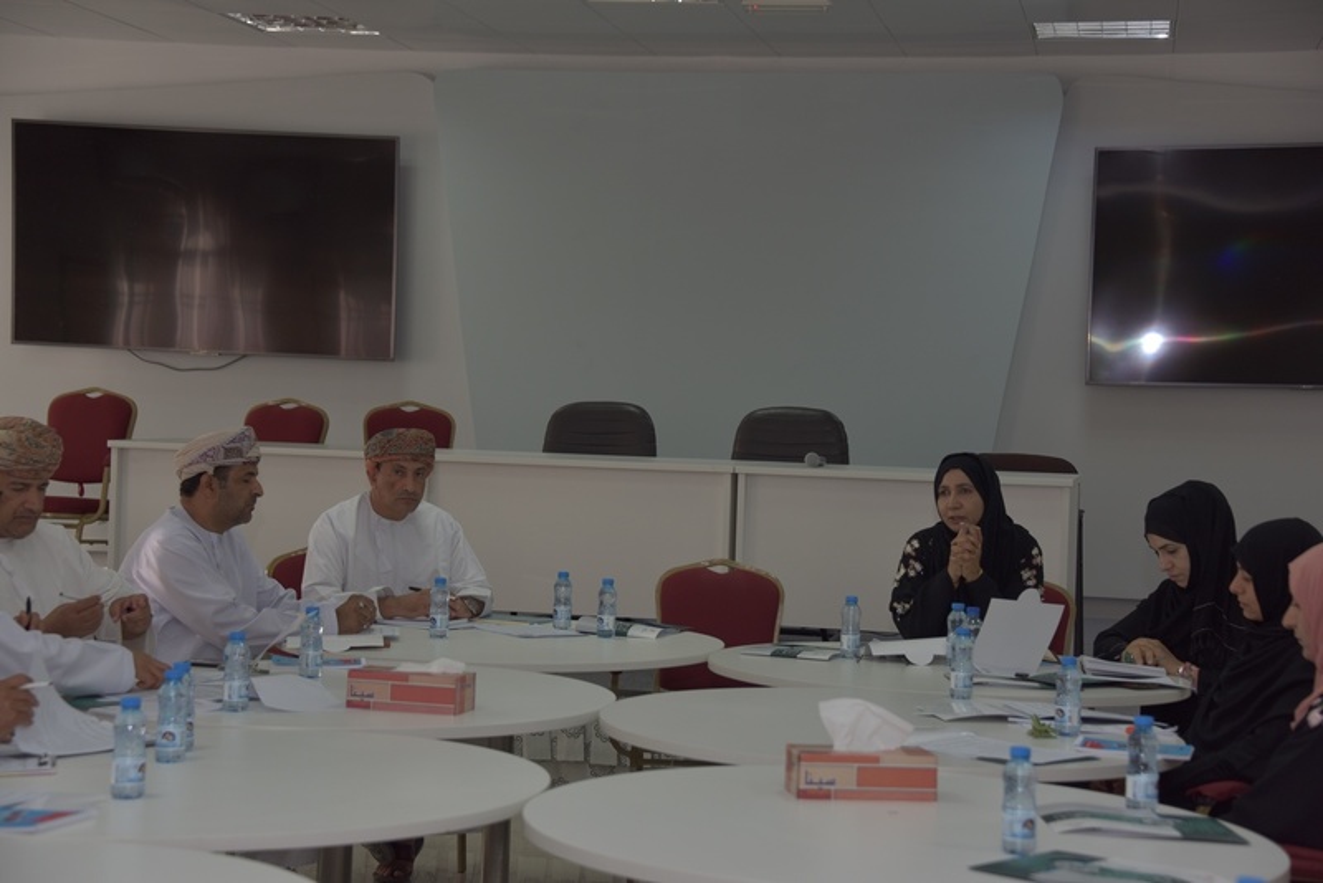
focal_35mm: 70
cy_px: 442
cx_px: 662
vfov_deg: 19.5
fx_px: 2573
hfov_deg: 28.8
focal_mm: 70
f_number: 5
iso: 200
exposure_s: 1/100
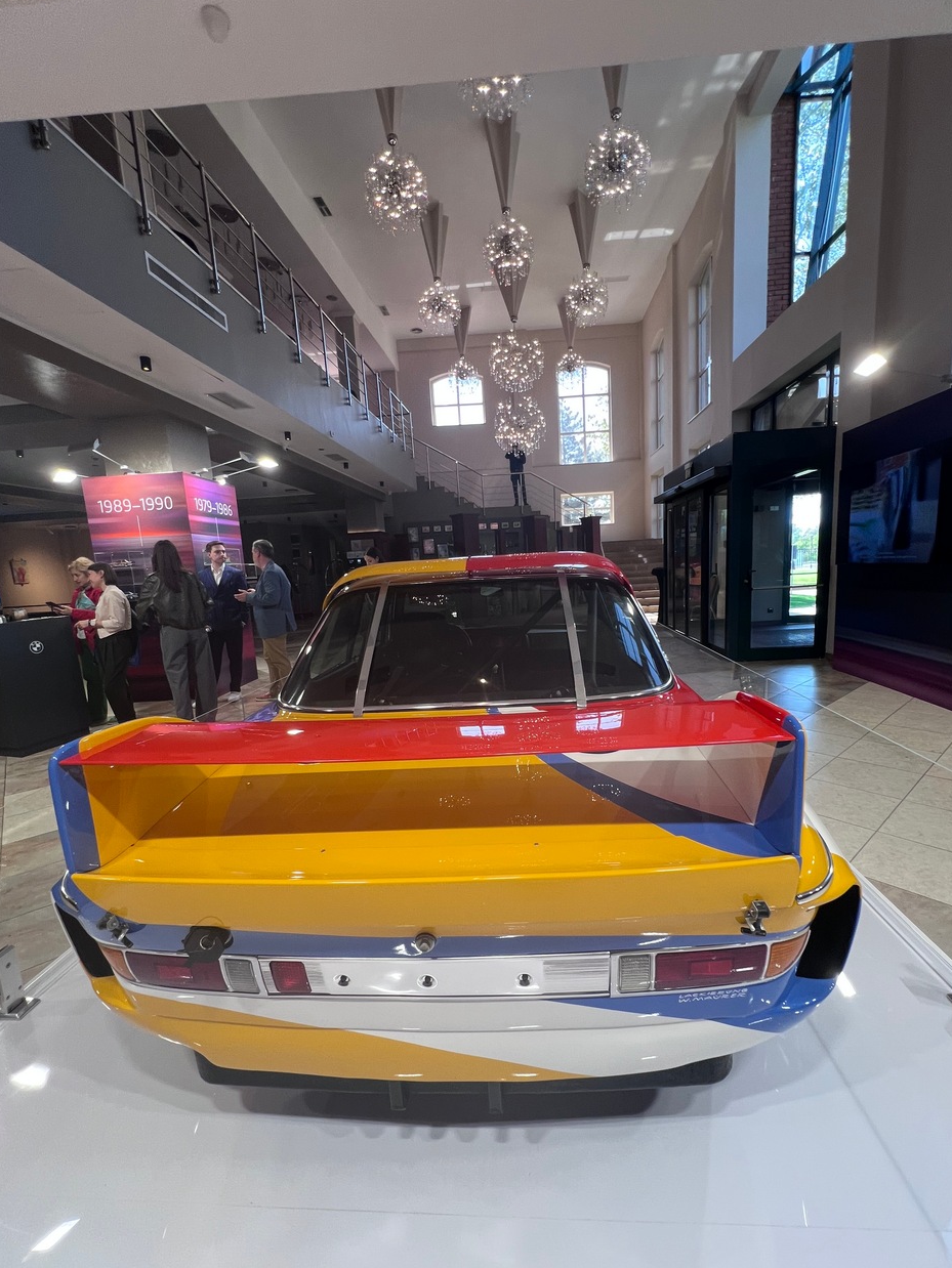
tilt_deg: -8.6
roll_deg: +2.4
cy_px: 657
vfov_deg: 102.0
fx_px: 513
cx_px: 492
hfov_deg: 85.7
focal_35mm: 14
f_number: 1.8
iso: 80
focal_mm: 1.57
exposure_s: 1/100
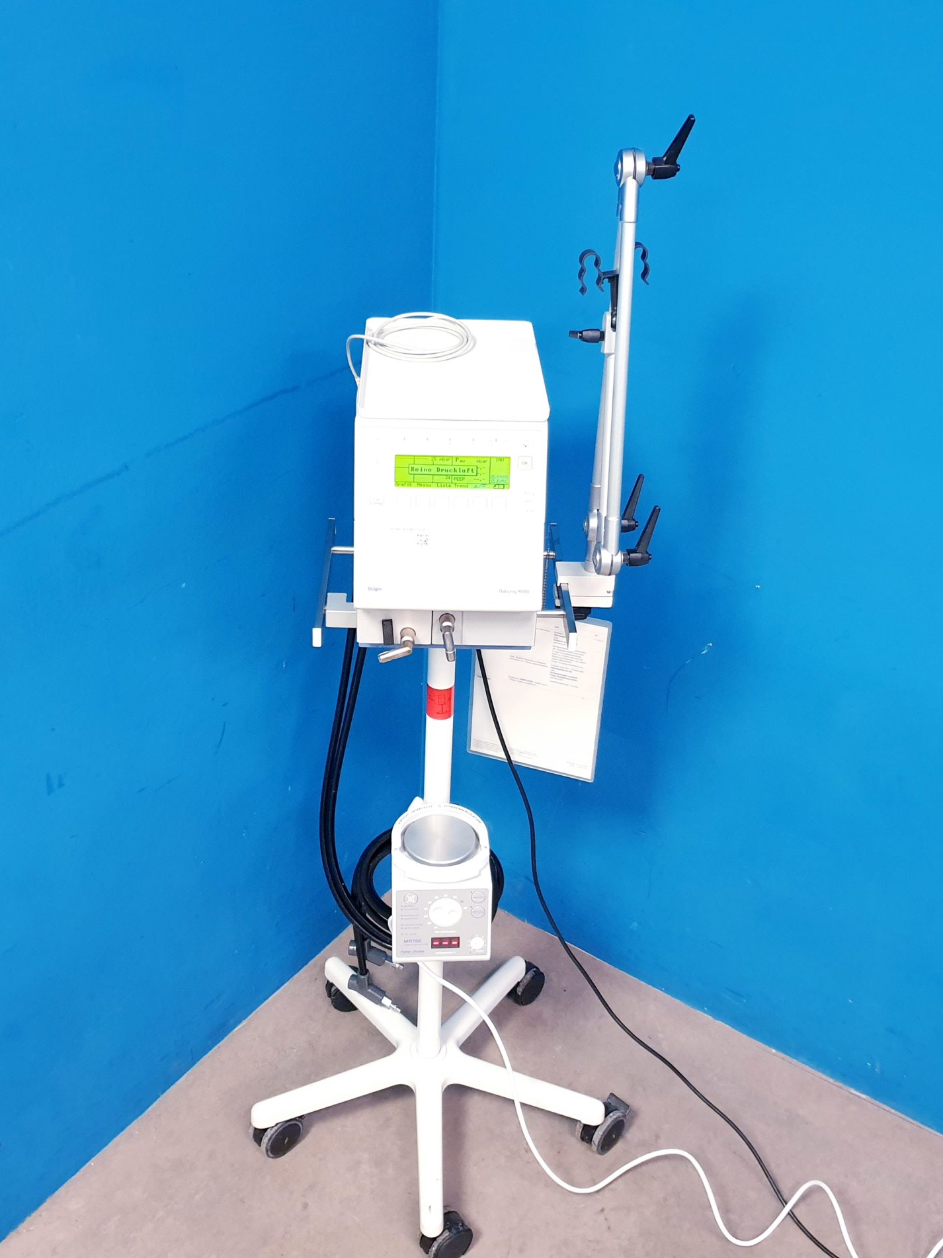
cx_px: 446
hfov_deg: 40.7
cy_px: 634
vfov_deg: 52.6
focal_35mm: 35
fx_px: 1272
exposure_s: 1/33
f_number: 1.5
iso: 320
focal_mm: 4.3
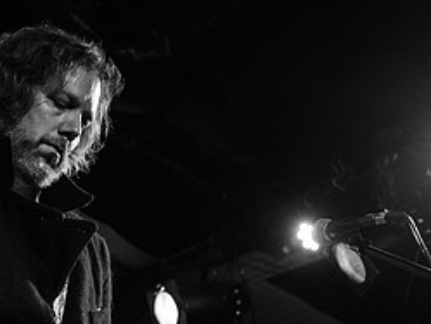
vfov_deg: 17.2
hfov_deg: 22.7
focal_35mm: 85
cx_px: 97
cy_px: 271
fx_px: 1059
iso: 2000
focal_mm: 38
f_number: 3.2
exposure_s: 1/160
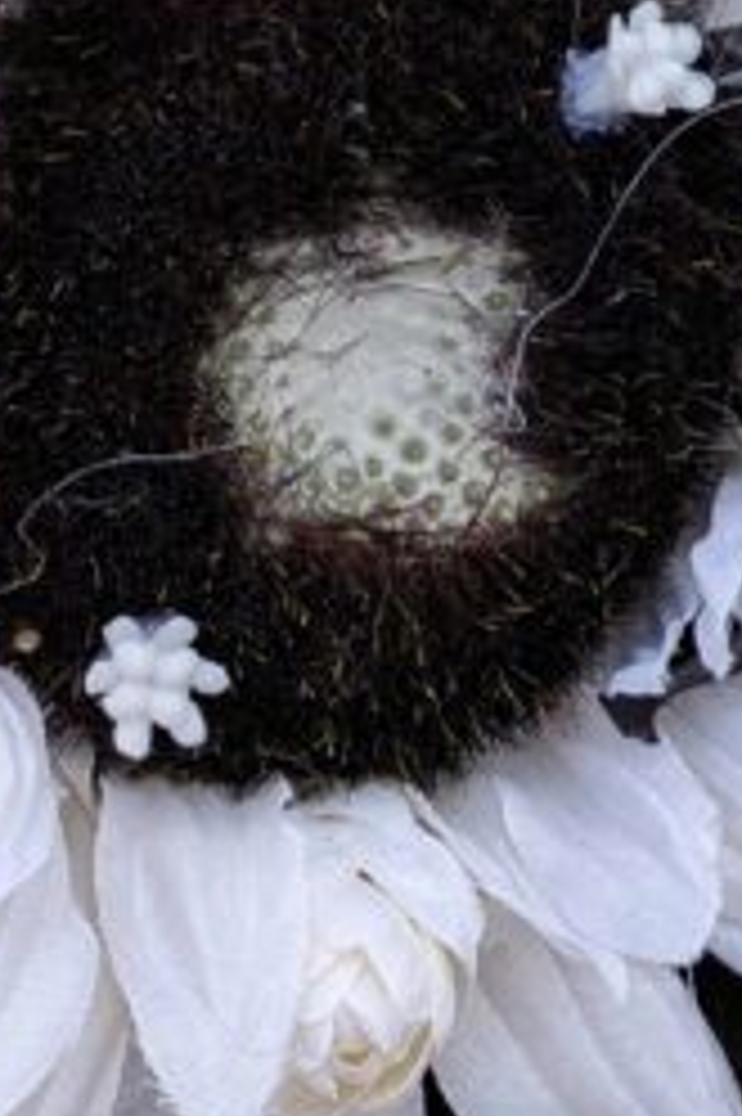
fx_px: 3189
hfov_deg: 13.3
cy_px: 90
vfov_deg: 19.4
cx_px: 441
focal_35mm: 103
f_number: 1.7
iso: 35
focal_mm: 4.53
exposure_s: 1/1527
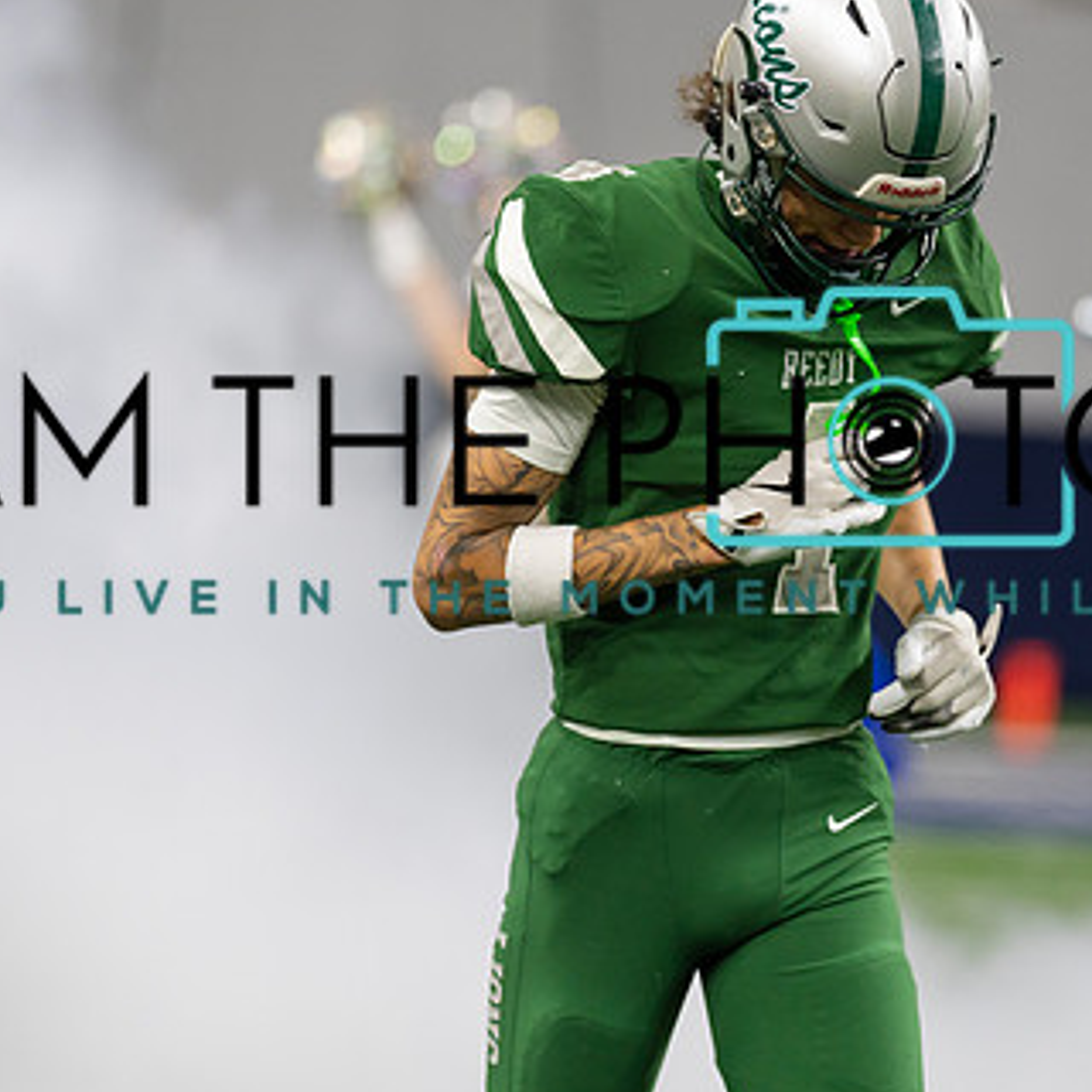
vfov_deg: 7.8
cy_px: 450
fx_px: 7959
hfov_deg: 7.8
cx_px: 785
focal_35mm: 223
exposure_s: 1/1000
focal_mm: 135
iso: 1000
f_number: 1.8
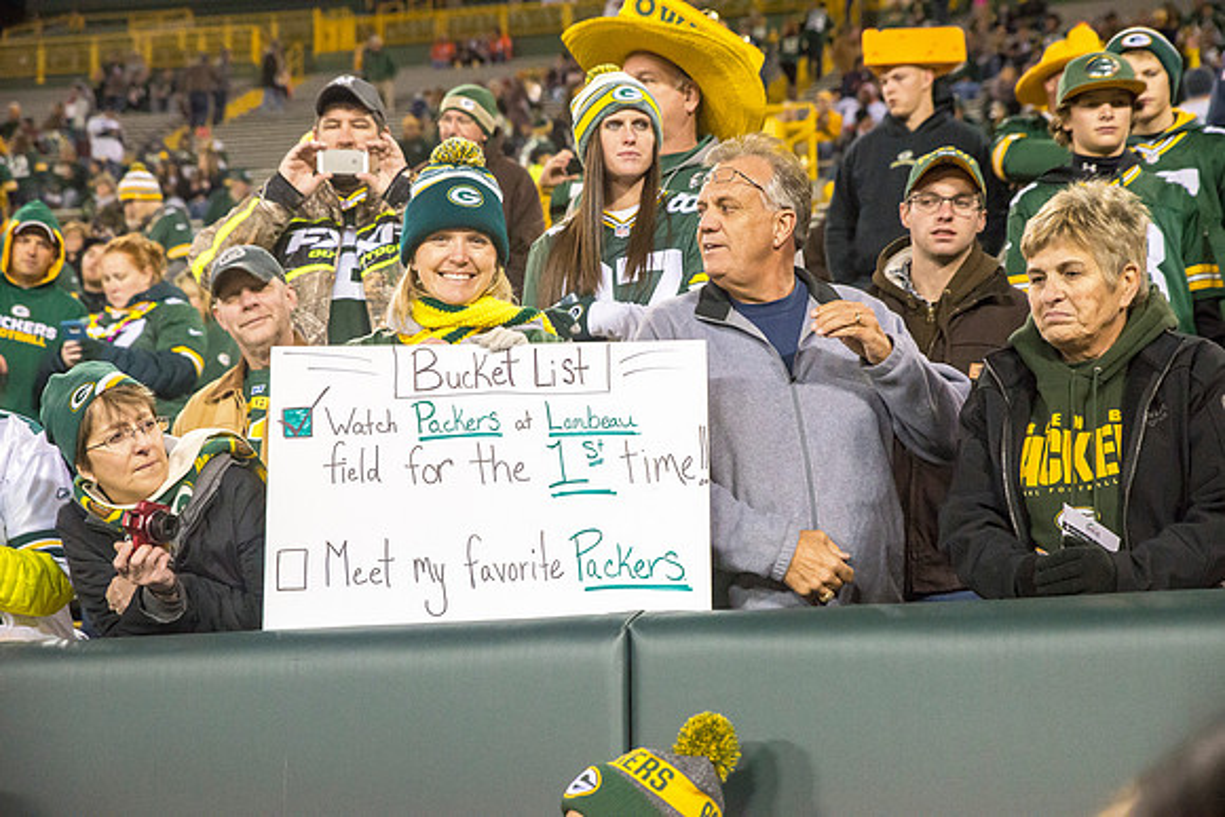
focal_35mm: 70
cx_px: 612
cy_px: 408
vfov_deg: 19.5
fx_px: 2382
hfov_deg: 28.8
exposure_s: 1/1600
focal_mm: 70
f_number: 5
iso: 5000
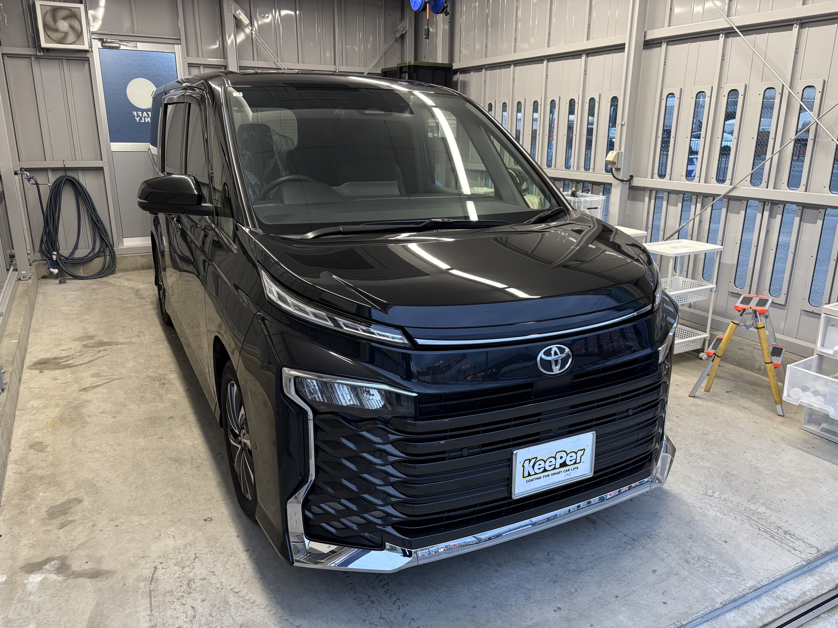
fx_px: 629
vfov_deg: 53.1
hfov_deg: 67.3
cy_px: 314
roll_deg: -0.2
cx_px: 419
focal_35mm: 26
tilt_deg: -16.9
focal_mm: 5.96
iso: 200
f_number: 1.6
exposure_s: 1/120
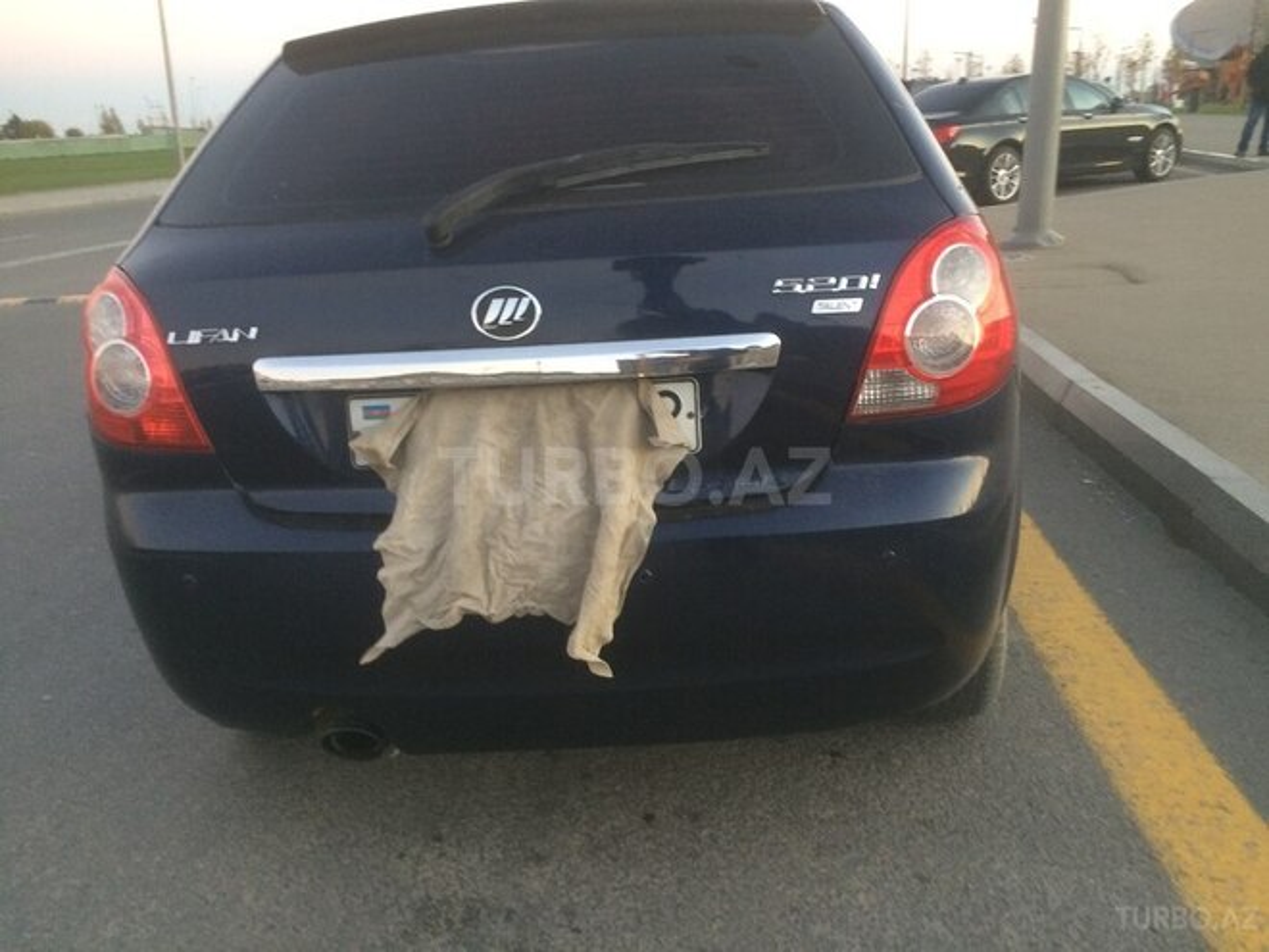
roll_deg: +1.1
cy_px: 476
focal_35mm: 29
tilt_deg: -15.8
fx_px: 1063
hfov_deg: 61.7
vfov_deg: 48.2
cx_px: 634
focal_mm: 4.15
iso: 125
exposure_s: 1/33
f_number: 2.2
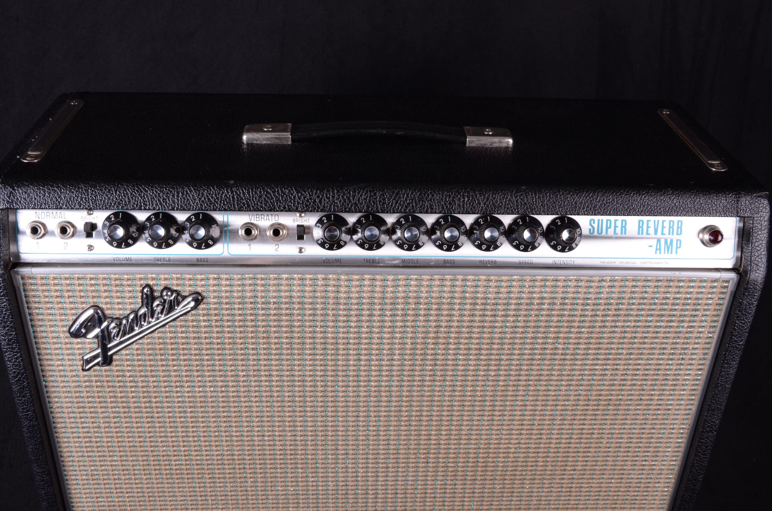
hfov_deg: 51.4
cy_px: 256
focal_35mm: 38
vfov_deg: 35.3
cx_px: 386
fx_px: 803
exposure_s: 1/200
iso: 200
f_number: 13
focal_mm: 25
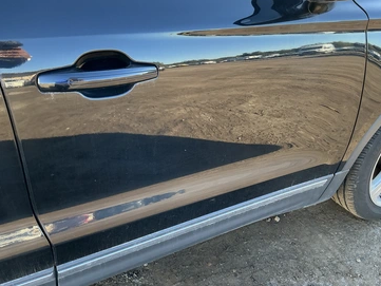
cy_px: 132
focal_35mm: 31
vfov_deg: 45.4
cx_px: 210
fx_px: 341
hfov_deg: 58.2
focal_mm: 3
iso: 50
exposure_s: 1/122
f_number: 1.8
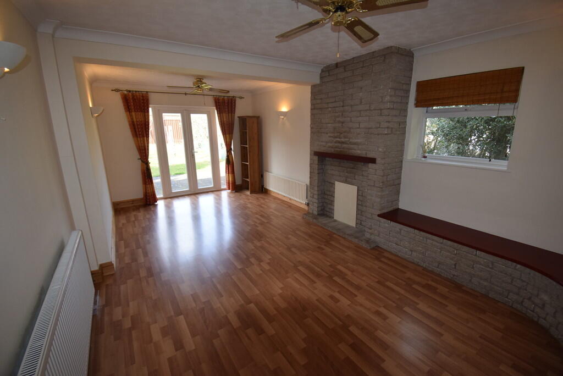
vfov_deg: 77.4
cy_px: 188
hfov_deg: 100.4
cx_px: 282
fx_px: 235
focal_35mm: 15
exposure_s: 1/125
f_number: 5.6
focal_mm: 10
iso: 800
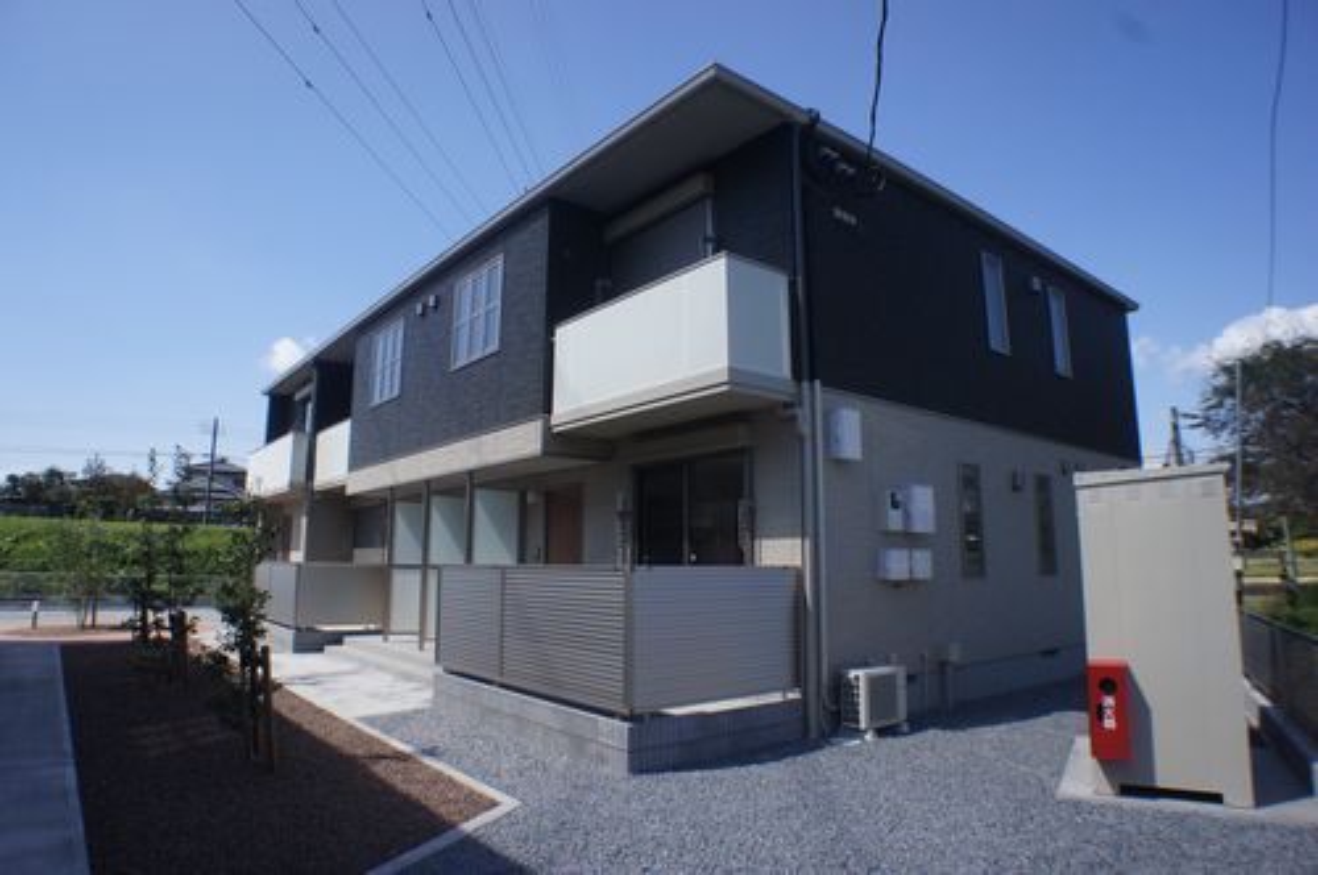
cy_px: 438
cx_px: 659
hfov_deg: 73.8
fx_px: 878
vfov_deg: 53.0
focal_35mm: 24
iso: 200
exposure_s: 1/640
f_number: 6.3
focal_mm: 16
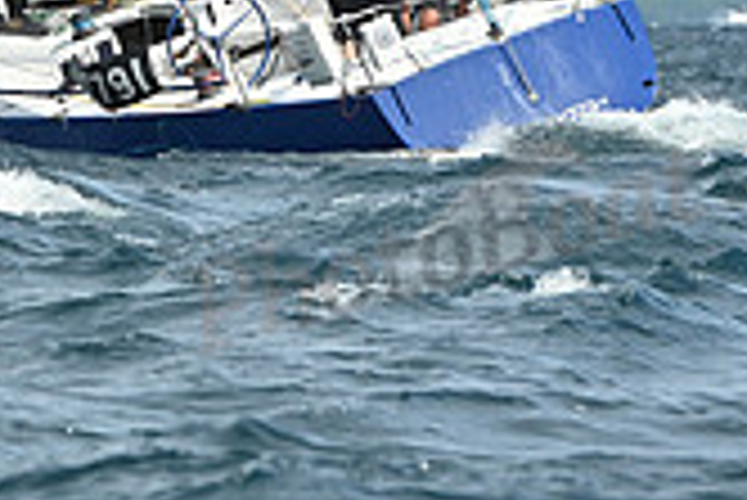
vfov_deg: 2.0
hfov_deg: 2.9
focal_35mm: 699
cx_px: -40
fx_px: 14517
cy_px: 65
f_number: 8
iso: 320
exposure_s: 1/1250
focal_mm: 200
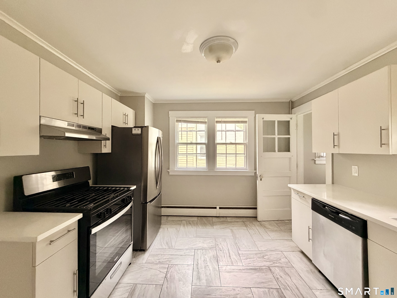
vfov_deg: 85.7
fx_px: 161
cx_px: 198
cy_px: 149
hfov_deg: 102.1
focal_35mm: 14
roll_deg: +0.4
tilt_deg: +0.2
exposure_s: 1/60
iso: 640
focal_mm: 2.22
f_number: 2.2
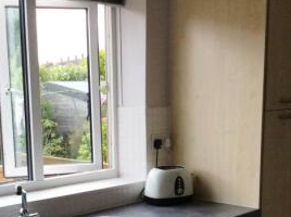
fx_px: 604
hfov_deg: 27.1
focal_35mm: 72
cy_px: 181
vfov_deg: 20.1
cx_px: 130
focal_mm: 3.3
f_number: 2.4
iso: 64
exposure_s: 1/120
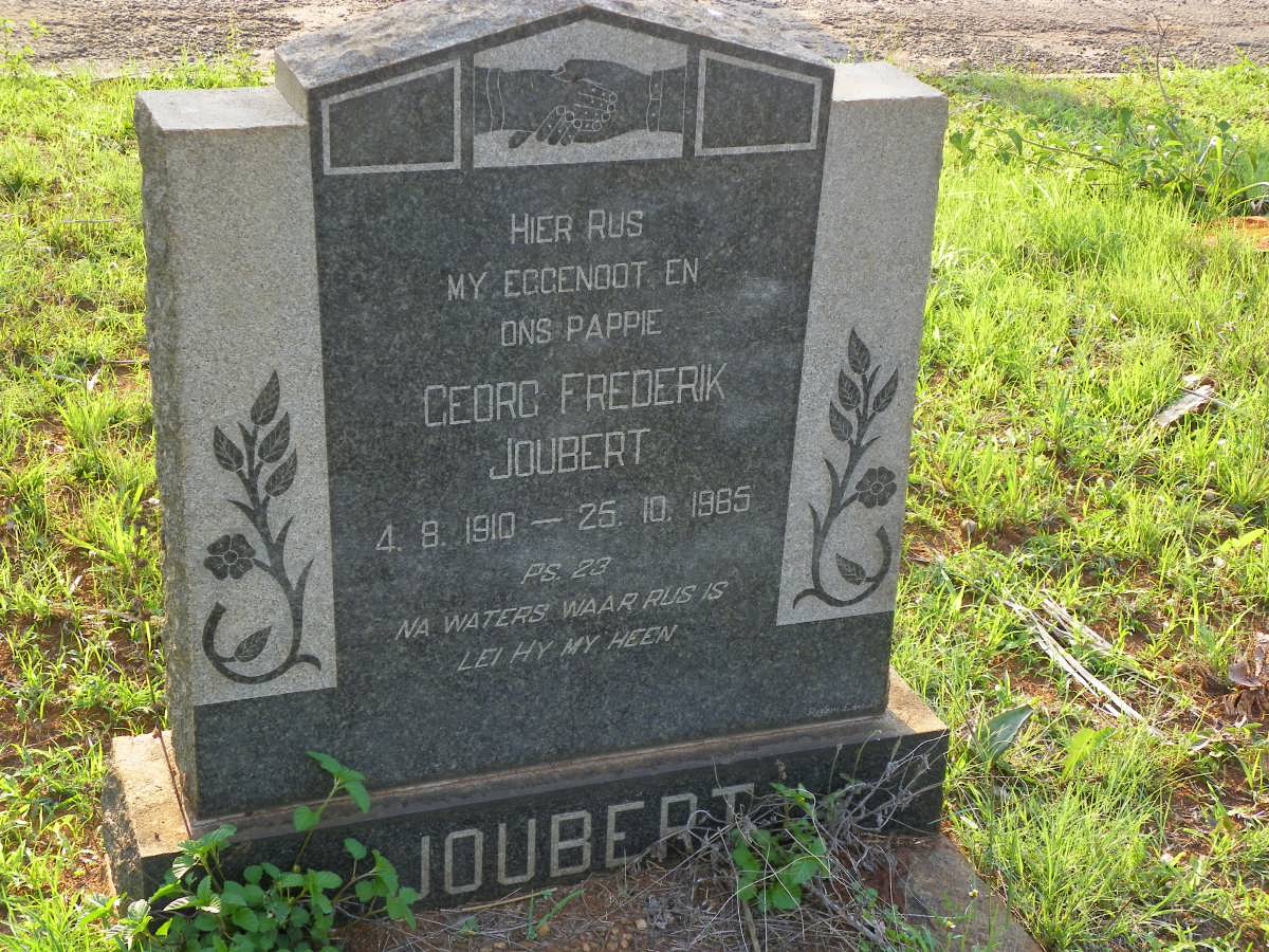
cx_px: 634
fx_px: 2200
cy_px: 476
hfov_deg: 32.2
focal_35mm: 60
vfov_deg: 24.4
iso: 64
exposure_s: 1/100
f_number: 3.5
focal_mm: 10.7
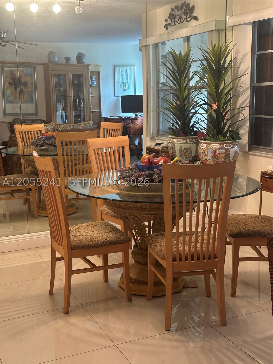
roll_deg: +0.1
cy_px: 182
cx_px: 136
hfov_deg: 30.3
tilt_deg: -9.9
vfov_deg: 39.7
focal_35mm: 48
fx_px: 505
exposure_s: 1/40
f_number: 1.78
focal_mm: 6.86
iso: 200
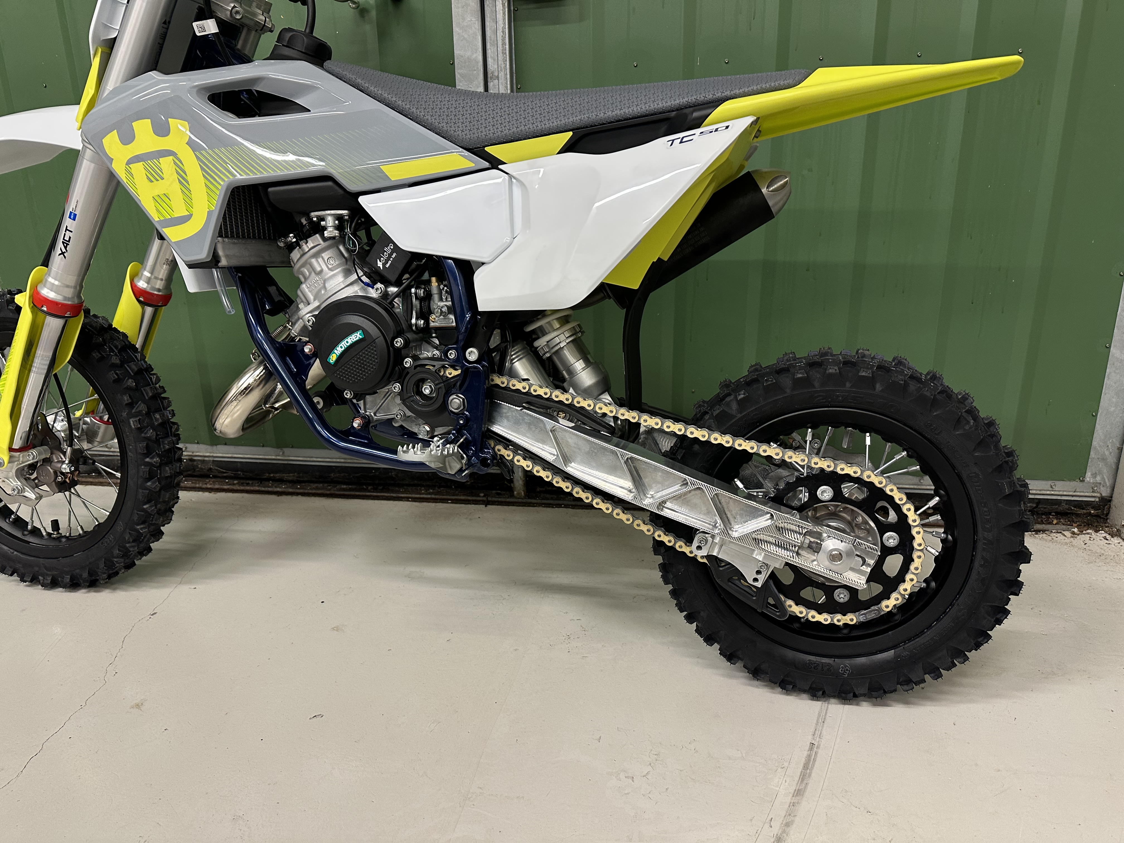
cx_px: 562
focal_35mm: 24
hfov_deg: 71.6
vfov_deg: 56.8
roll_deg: +1.8
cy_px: 422
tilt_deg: -19.1
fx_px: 779
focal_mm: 6.86
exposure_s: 1/50
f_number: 1.78
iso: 160
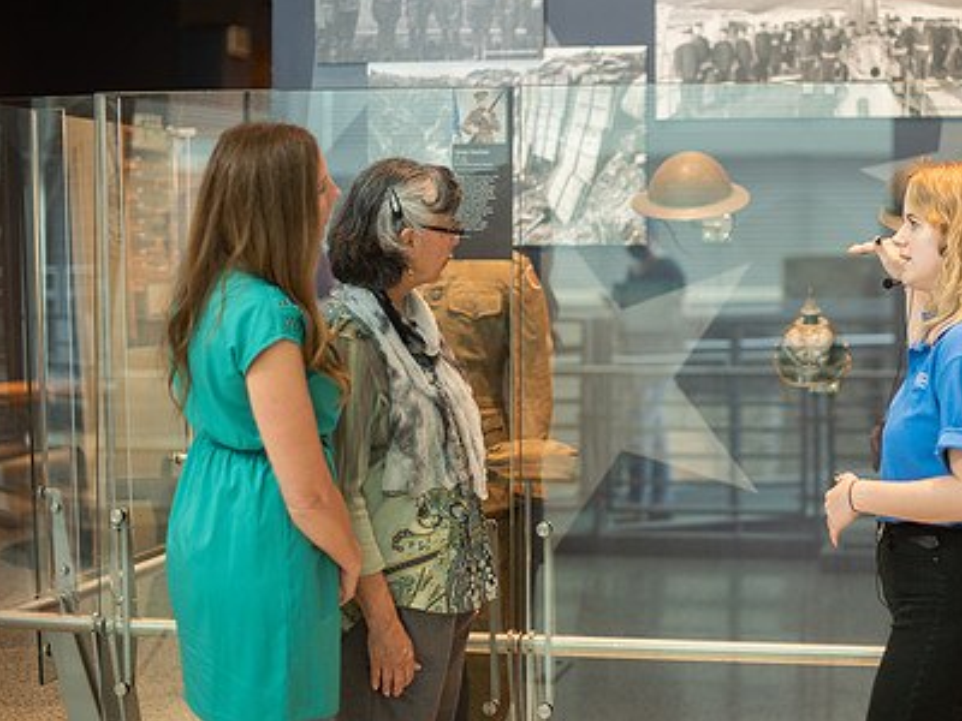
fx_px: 1945
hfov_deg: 27.5
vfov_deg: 21.0
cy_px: 342
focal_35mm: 70
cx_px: 669
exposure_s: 1/200
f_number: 1.8
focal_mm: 50
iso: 640
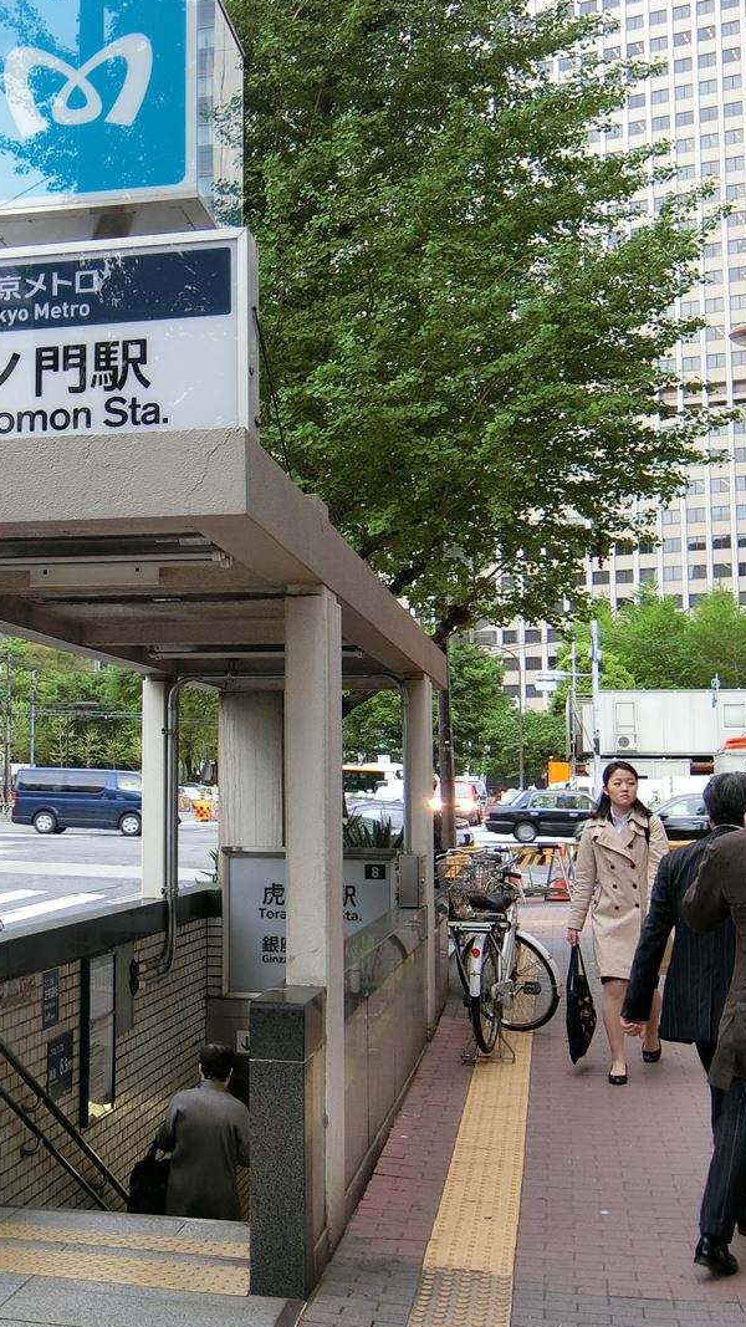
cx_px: 65
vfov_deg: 42.1
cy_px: 629
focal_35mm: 49
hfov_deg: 23.7
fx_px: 1724
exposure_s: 1/125
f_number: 3.3
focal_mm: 6.4
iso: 160
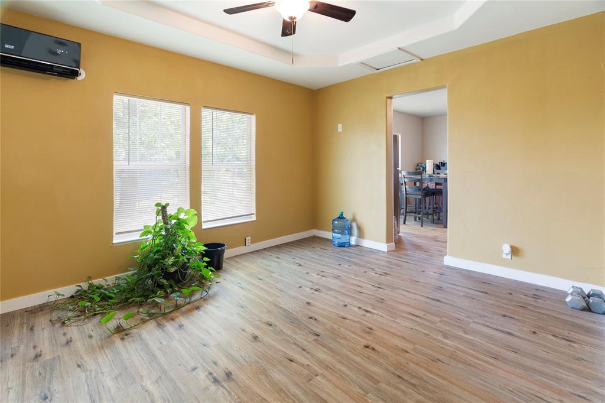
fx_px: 269
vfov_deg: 73.7
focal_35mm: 16
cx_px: 302
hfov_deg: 96.8
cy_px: 202
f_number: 2.8
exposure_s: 1/4
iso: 200
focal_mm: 16
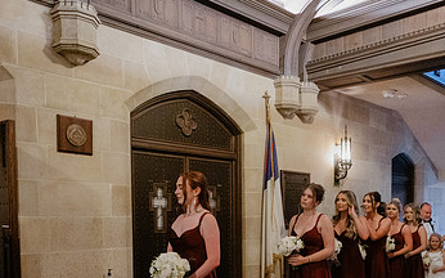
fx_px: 497
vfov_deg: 30.0
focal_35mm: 41
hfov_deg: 47.4
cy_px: 244
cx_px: 297
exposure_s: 1/160
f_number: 2.8
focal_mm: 24
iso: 10000
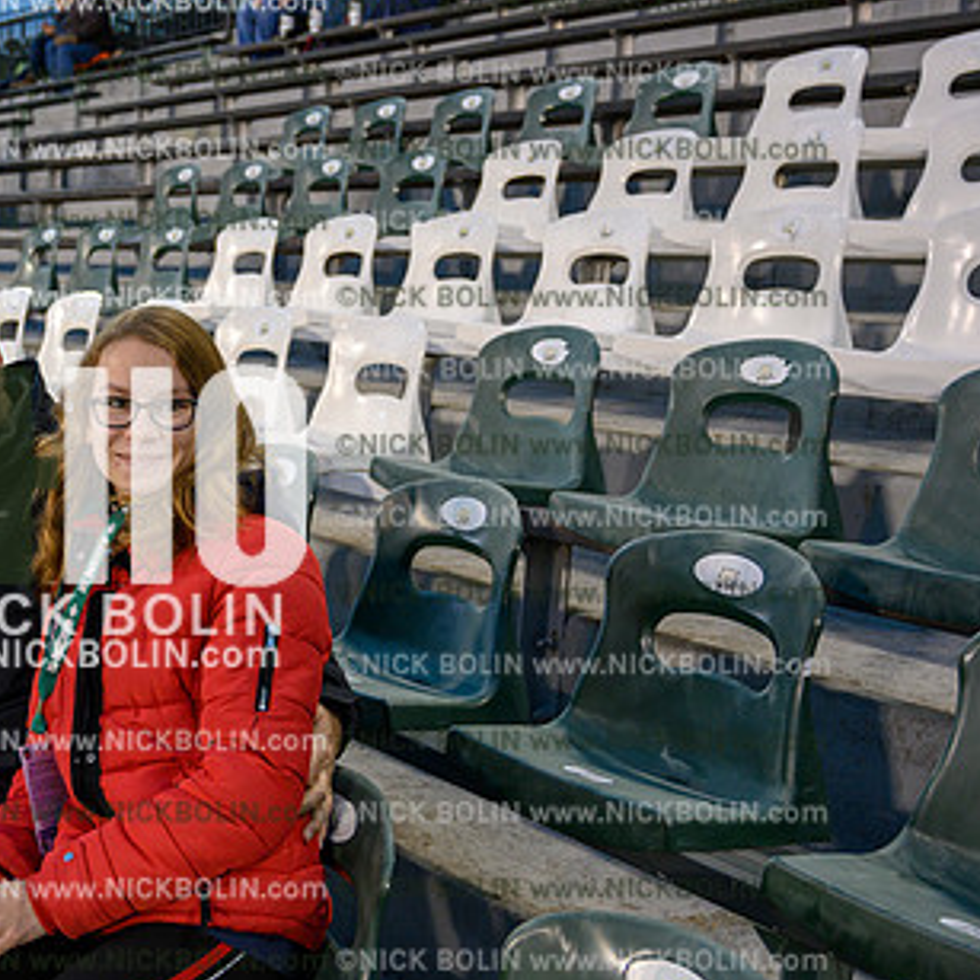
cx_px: 80
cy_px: 519
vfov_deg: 32.2
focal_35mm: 53
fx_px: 1698
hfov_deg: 30.6
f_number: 4
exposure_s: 1/250
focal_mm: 33
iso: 2000
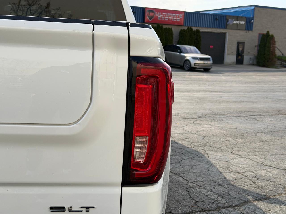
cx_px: 143
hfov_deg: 39.7
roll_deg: +3.6
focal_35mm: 48
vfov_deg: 30.3
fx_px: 397
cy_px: 107
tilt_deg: -5.4
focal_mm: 6.76
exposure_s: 1/3704
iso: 64
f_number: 1.78
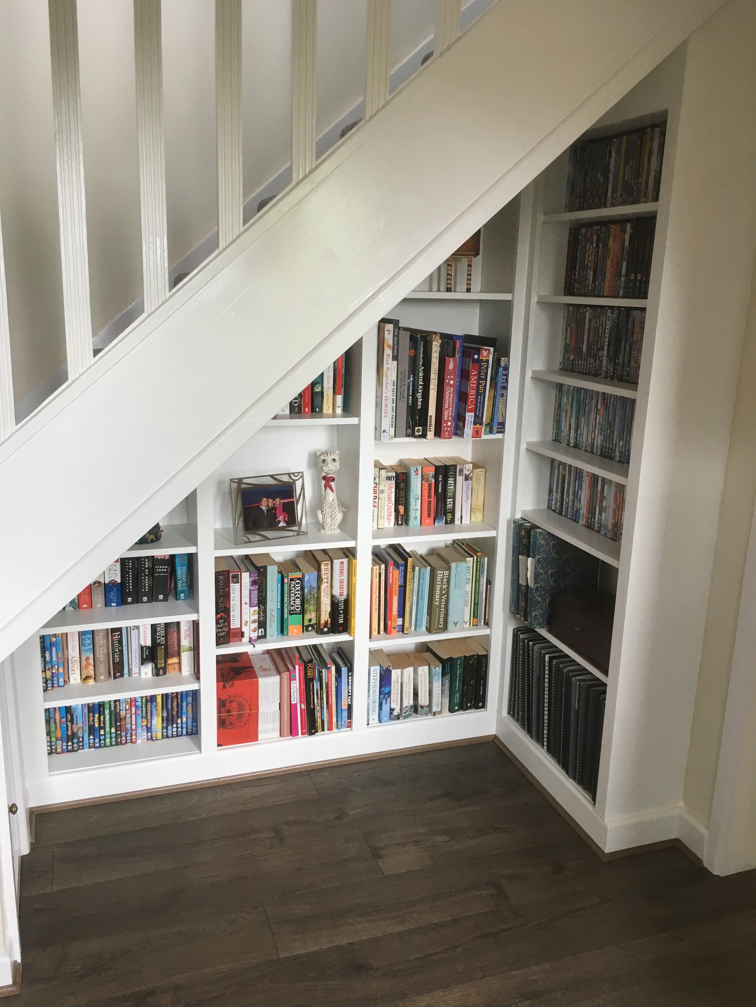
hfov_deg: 48.2
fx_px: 844
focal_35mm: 29
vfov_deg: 61.7
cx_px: 378
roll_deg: -2.0
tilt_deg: -14.3
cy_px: 504
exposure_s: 1/33
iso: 50
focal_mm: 4.15
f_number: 2.2
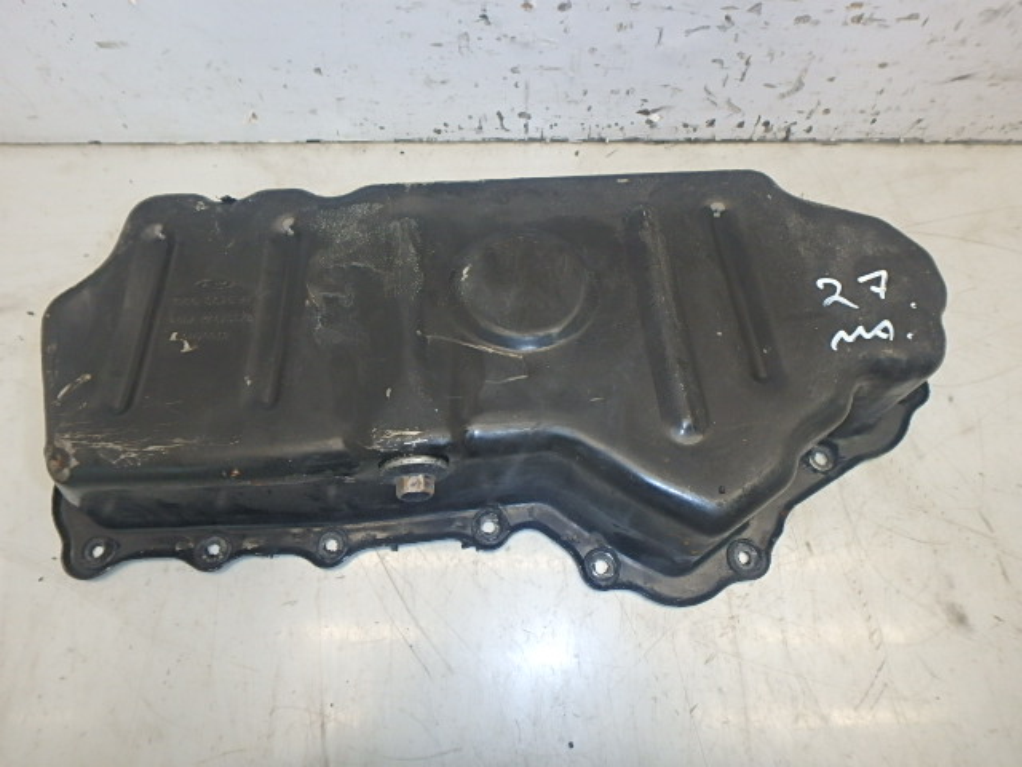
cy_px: 384
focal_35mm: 21
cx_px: 511
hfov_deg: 79.0
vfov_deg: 63.4
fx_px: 620
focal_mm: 3.7
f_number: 3.5
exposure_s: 1/40
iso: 200
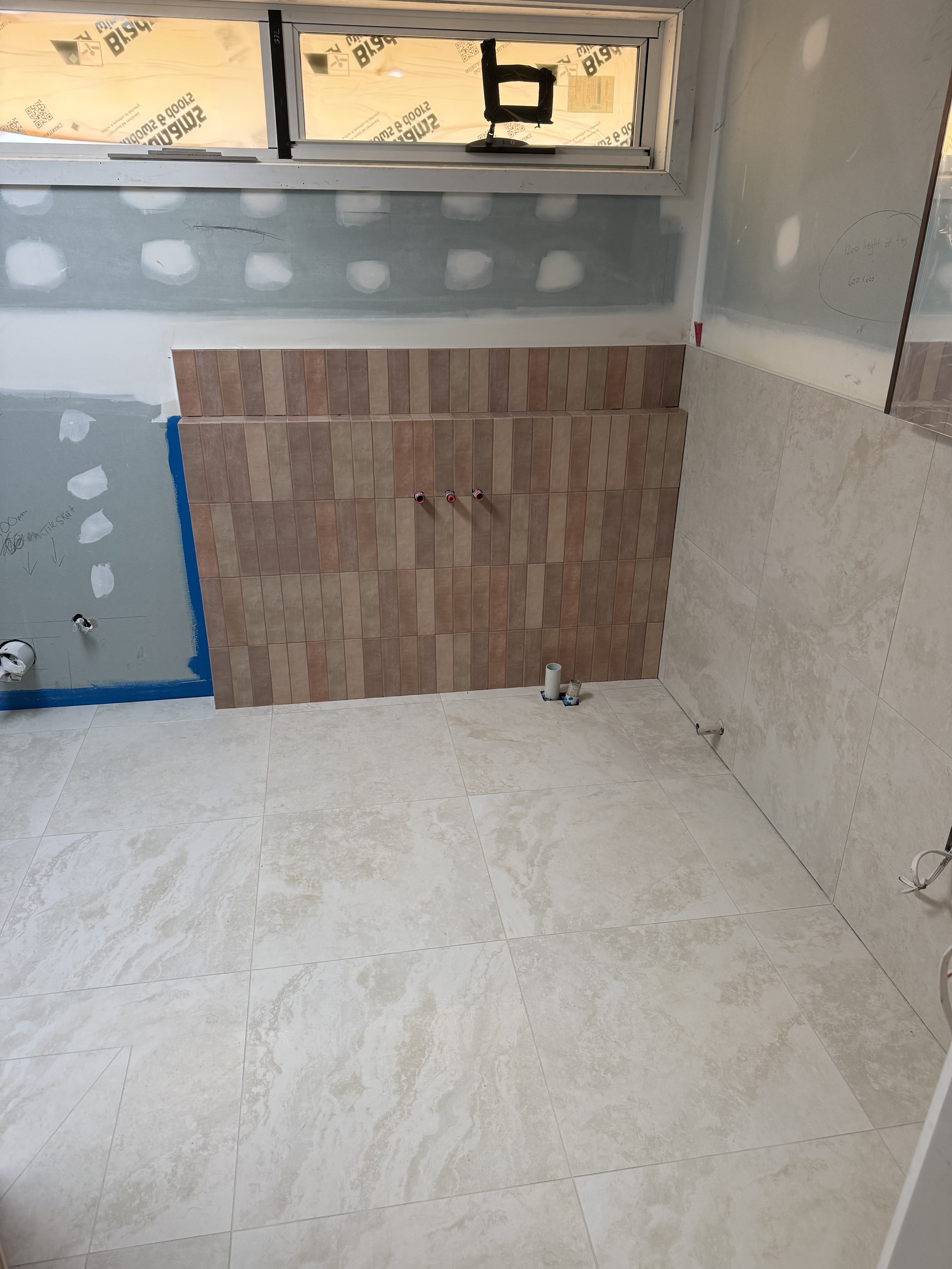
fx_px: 880
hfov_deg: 56.8
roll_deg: -1.1
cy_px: 634
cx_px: 476
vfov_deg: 71.6
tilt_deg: -25.4
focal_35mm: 24
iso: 160
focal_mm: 6.76
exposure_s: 1/243
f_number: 1.78
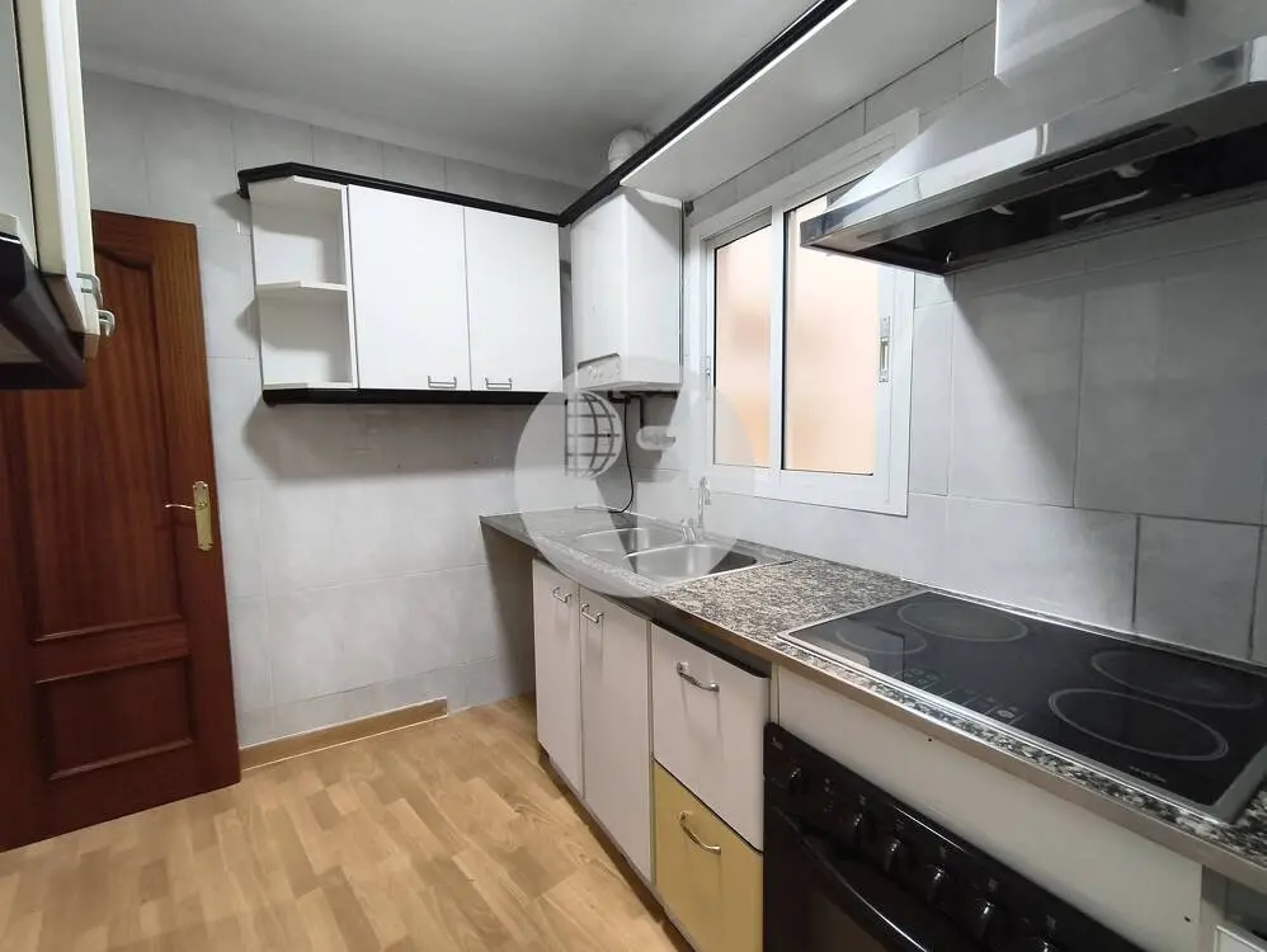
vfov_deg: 81.8
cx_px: 634
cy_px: 476
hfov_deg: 98.1
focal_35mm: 15
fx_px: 549
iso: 320
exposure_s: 1/50
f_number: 2.2
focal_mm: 1.65
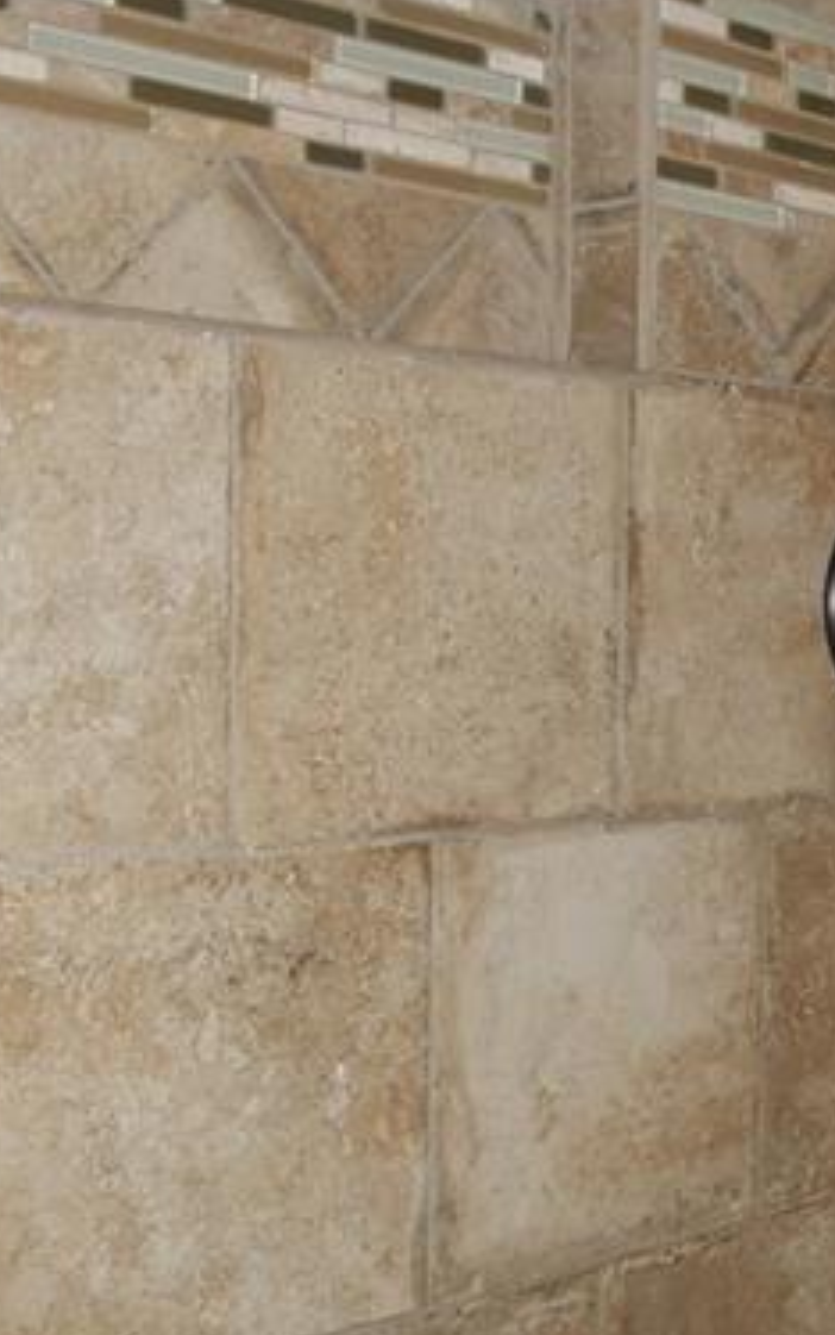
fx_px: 2219
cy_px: 789
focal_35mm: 61
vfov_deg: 33.4
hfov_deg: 20.3
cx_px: 914
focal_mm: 14
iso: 320
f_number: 5.6
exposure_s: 1/60
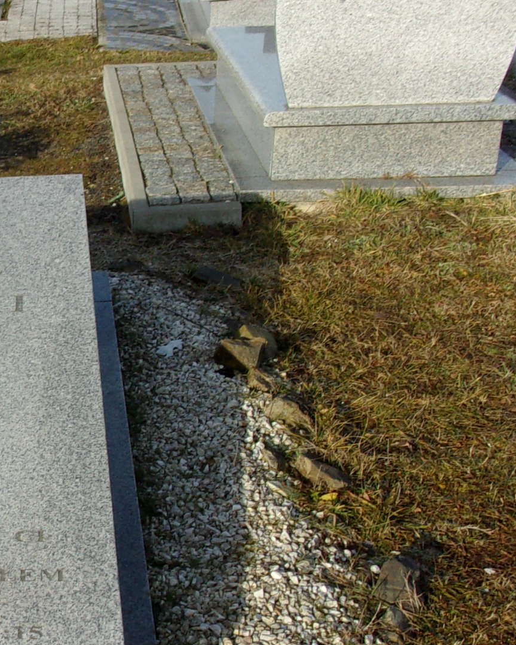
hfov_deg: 21.3
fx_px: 1259
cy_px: 416
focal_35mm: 66
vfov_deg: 28.6
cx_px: -126
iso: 80
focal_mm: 5.1
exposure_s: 1/75
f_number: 10.8
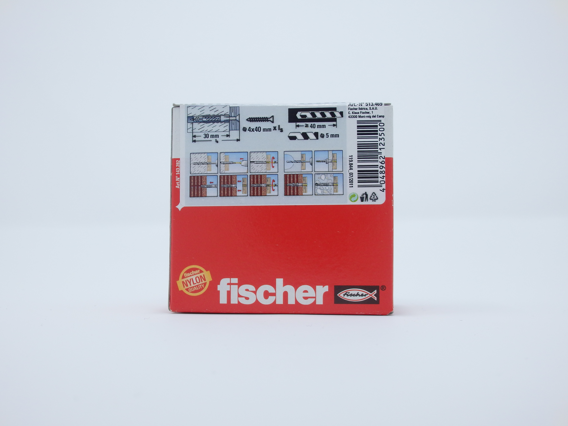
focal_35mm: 40
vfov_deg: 36.0
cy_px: 213
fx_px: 656
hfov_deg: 46.8
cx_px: 284
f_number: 3.7
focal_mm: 7.3
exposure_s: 1/200
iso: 125
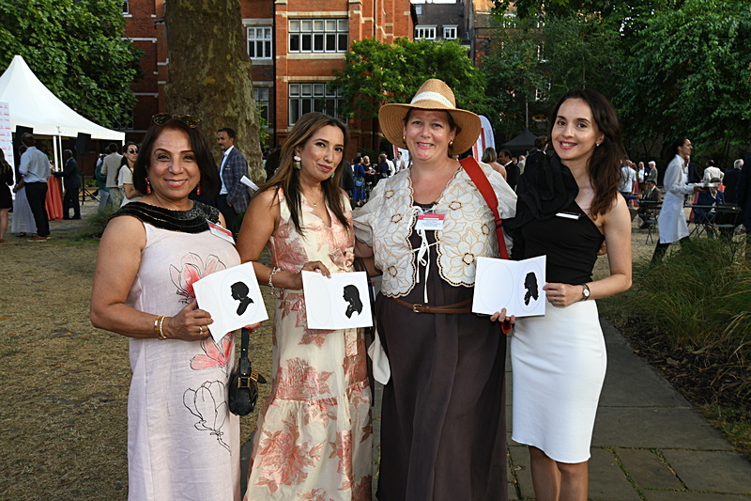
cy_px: 250
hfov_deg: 55.8
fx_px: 709
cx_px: 376
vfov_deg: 38.9
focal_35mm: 34
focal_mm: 34
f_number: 8
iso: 400
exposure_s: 1/40
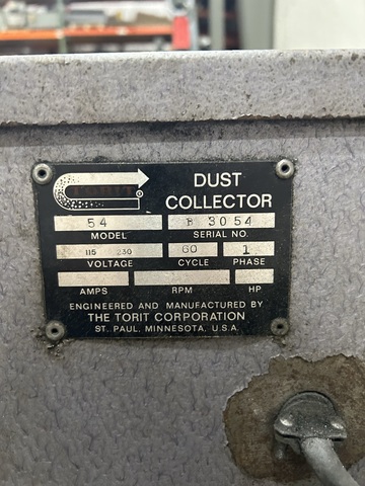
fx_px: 366
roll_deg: +1.0
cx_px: 182
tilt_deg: -11.3
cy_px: 243
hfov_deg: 53.1
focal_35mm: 26
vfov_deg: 67.3
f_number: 1.5
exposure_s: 1/40
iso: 400
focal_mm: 5.7
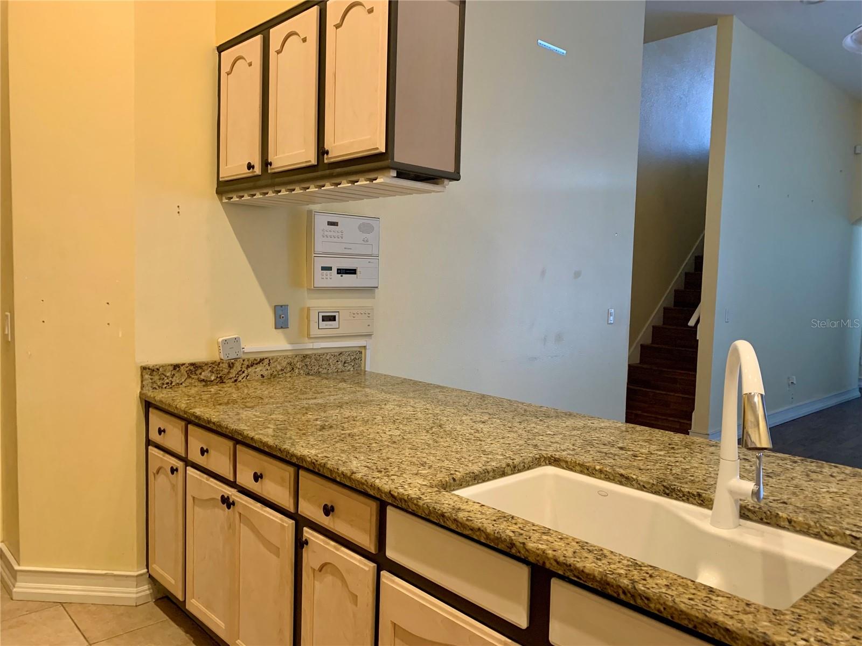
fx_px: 647
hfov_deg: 67.3
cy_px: 323
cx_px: 431
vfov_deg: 53.1
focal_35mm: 26
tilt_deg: -5.8
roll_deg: -1.8
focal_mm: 4.25
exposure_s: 1/60
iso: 320
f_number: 1.8
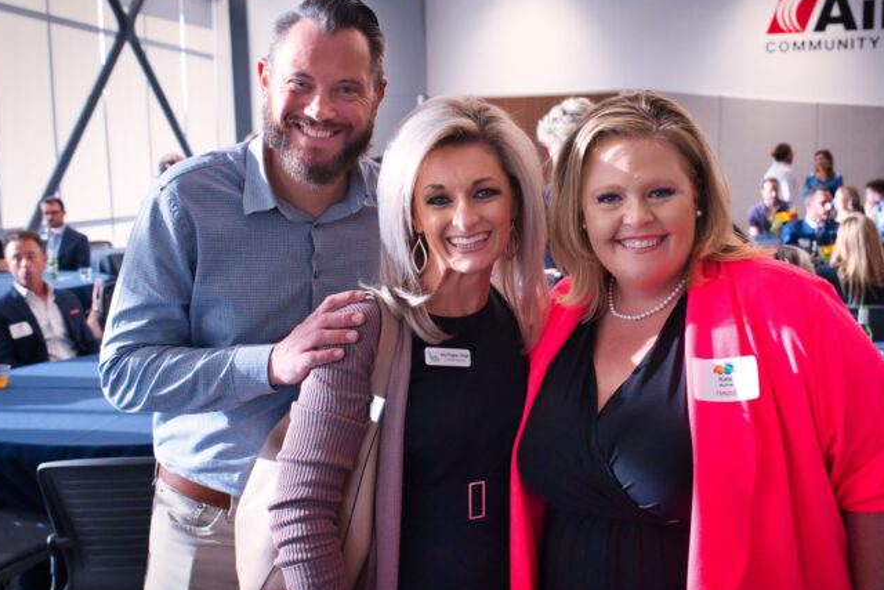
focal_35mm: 42
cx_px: 467
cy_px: 296
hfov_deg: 46.4
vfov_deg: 31.9
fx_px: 1032
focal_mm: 35
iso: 5000
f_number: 5.6
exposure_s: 1/160
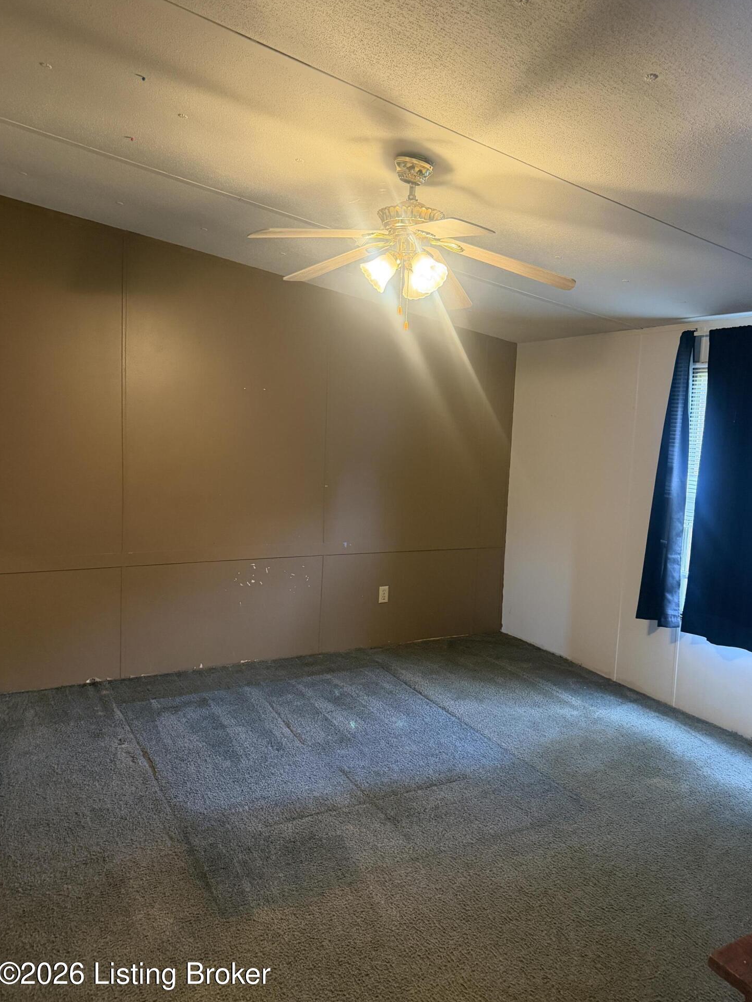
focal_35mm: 25
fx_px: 724
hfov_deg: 54.9
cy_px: 499
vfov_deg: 69.4
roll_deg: -2.4
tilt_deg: -5.5
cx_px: 387
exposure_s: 1/60
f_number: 1.78
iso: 400
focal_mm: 6.76
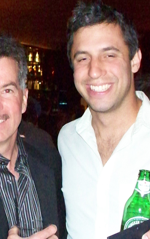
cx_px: 0
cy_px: 114
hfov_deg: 17.7
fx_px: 471
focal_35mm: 72
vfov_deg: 28.6
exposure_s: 1/30
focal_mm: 7.54
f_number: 2.8
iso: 3200
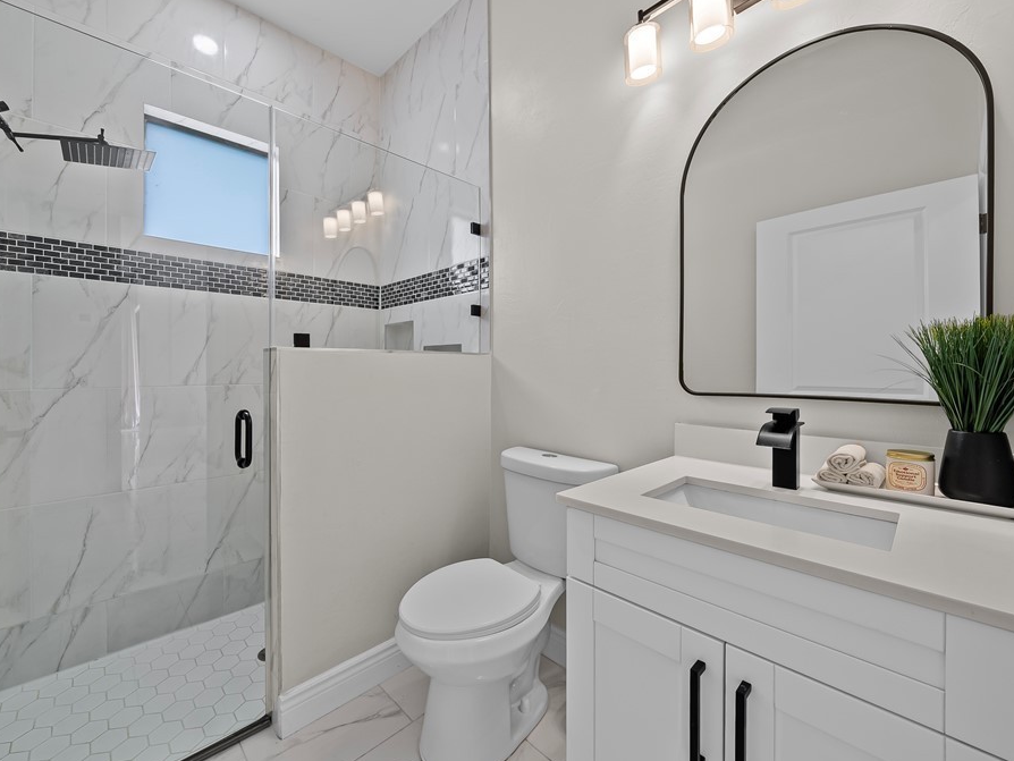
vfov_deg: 85.7
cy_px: 370
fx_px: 410
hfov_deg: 101.7
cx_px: 455
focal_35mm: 14
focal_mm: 12
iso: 200
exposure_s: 1/4
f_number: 9
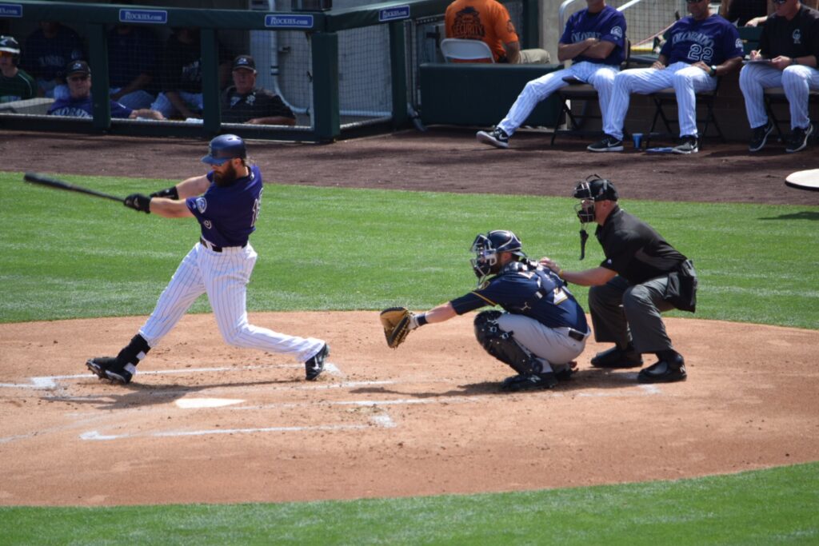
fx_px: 10238
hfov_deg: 4.6
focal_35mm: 450
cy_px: 273
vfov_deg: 3.1
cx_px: 410
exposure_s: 1/500
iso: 220
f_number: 5.6
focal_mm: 300
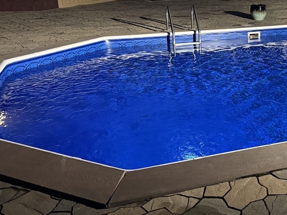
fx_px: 398
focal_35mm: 48
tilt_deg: -15.1
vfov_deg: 29.8
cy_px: 58
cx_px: 257
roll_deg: +0.1
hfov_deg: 37.2
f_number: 1.78
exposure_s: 1/30
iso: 800
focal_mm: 6.76
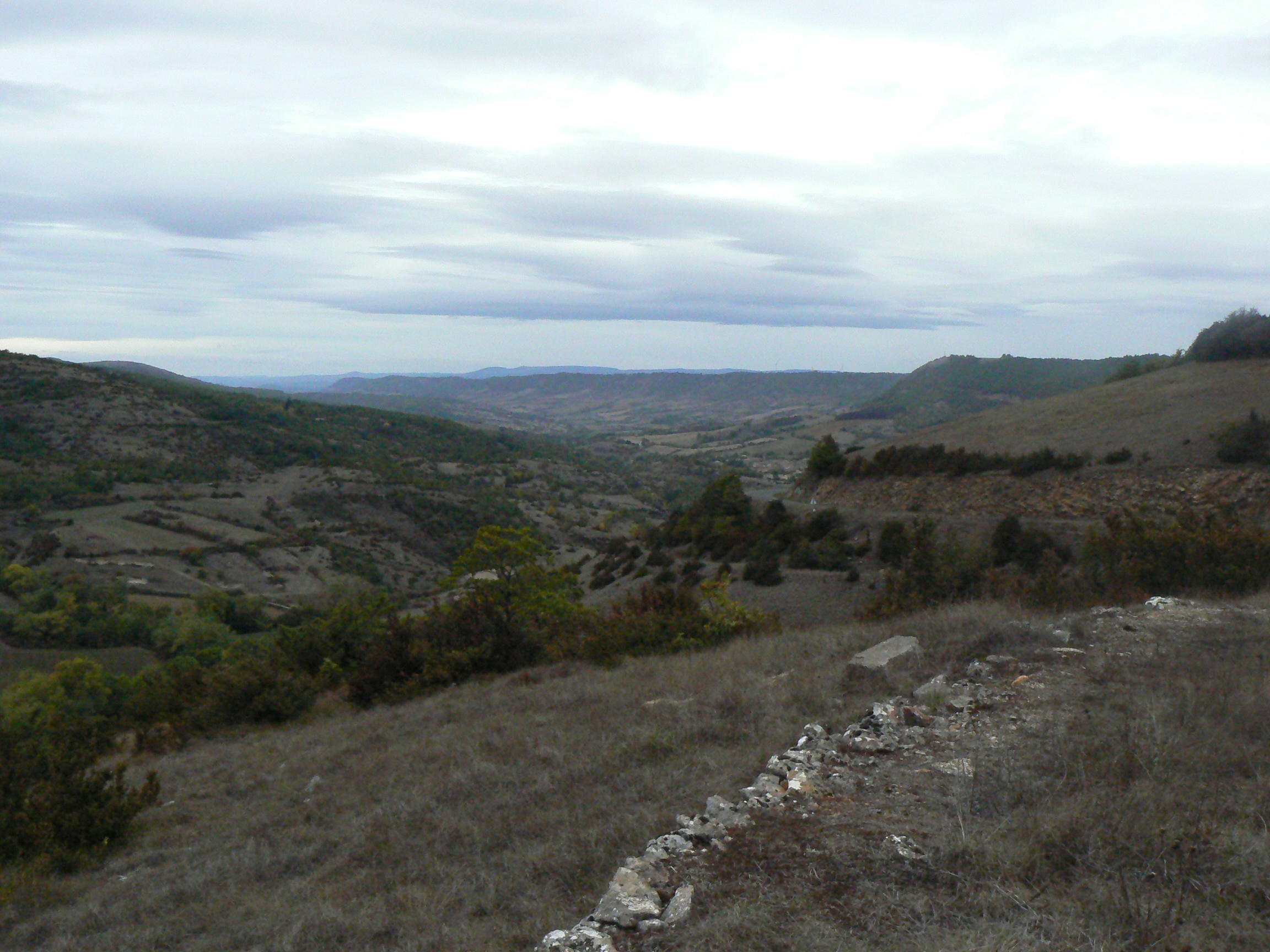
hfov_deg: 51.4
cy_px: 476
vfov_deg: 39.7
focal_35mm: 36
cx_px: 635
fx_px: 1321
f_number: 8
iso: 400
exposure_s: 1/640
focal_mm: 6
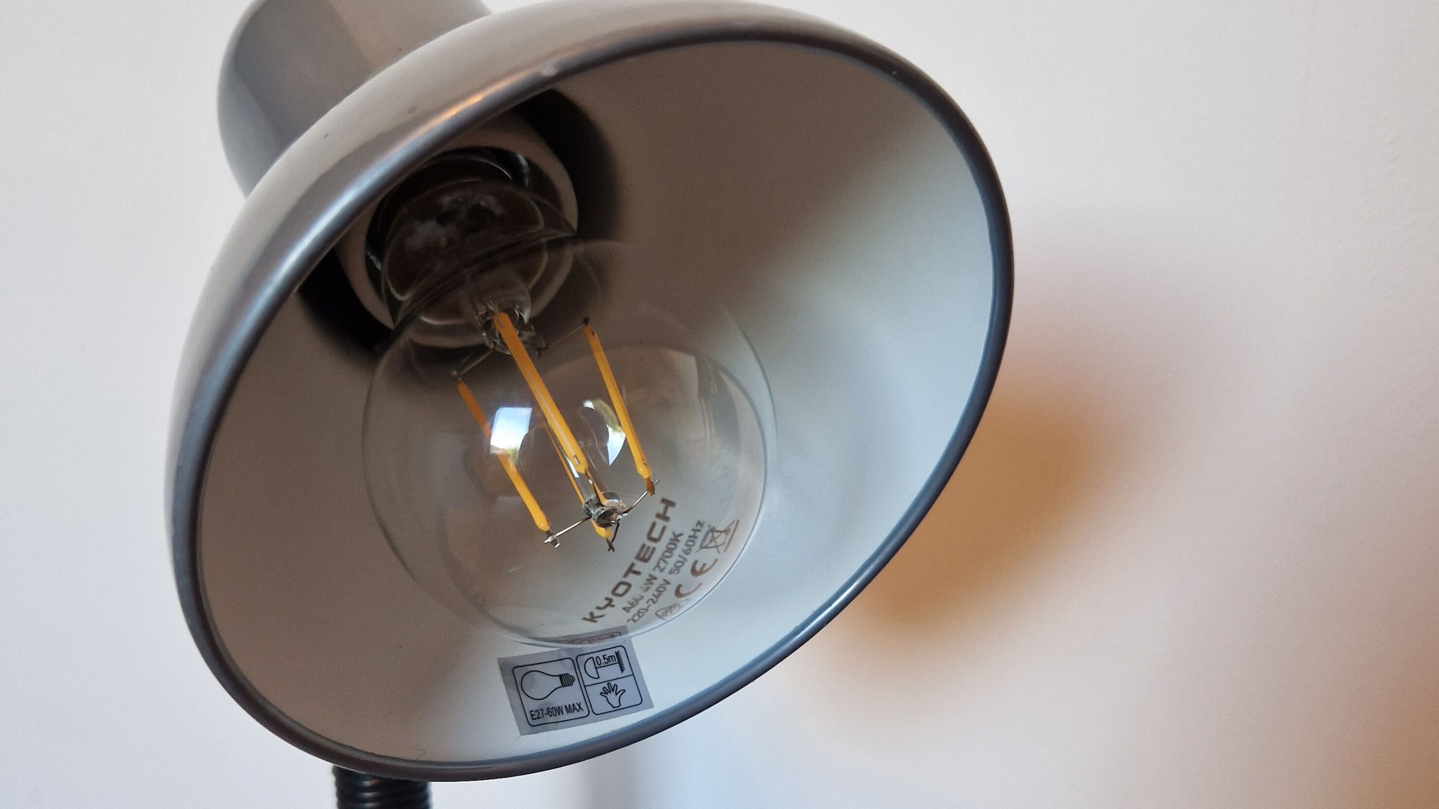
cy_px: 617
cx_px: 727
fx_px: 1297
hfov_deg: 58.0
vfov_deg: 33.9
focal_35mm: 34
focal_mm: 5.4
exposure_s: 1/100
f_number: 1.8
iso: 200
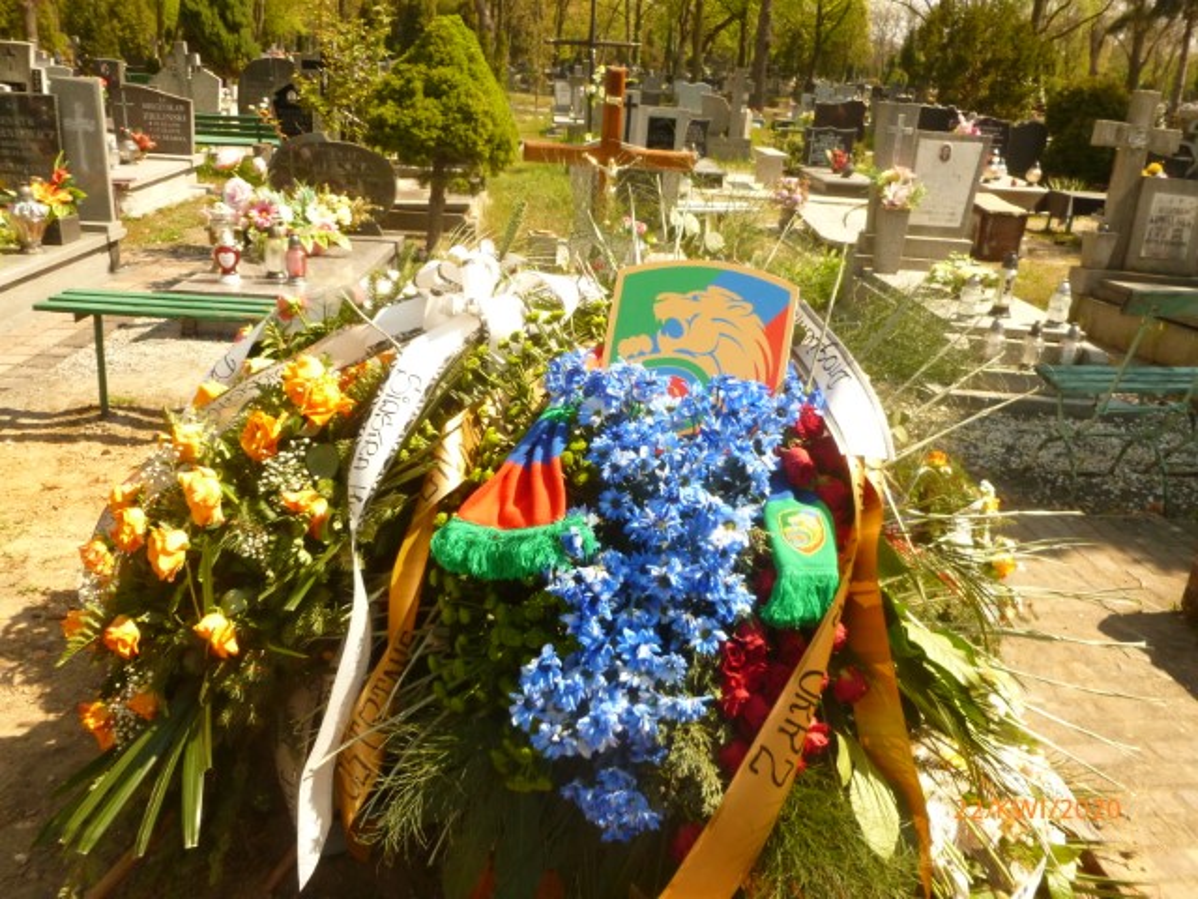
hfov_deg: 63.4
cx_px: 599
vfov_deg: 49.7
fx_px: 969
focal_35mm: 28
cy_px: 450
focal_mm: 5
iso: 200
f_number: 3.3
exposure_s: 1/800
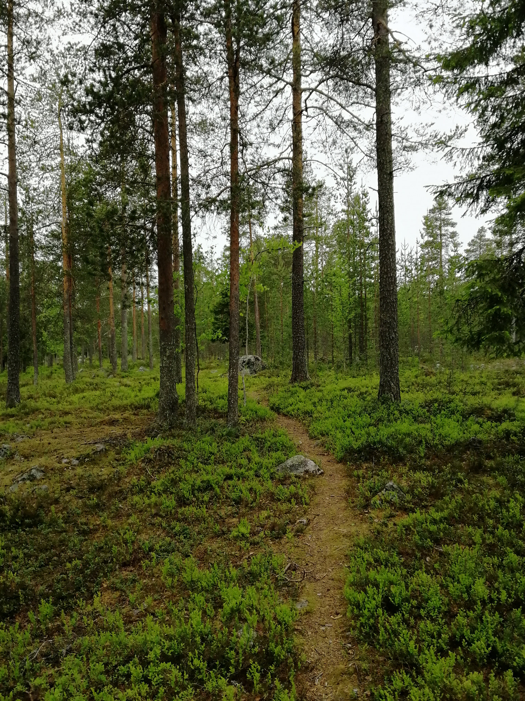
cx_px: 262
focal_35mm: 27
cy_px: 350
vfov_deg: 65.3
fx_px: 546
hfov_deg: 51.4
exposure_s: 1/795
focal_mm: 3.95
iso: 160
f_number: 2.2
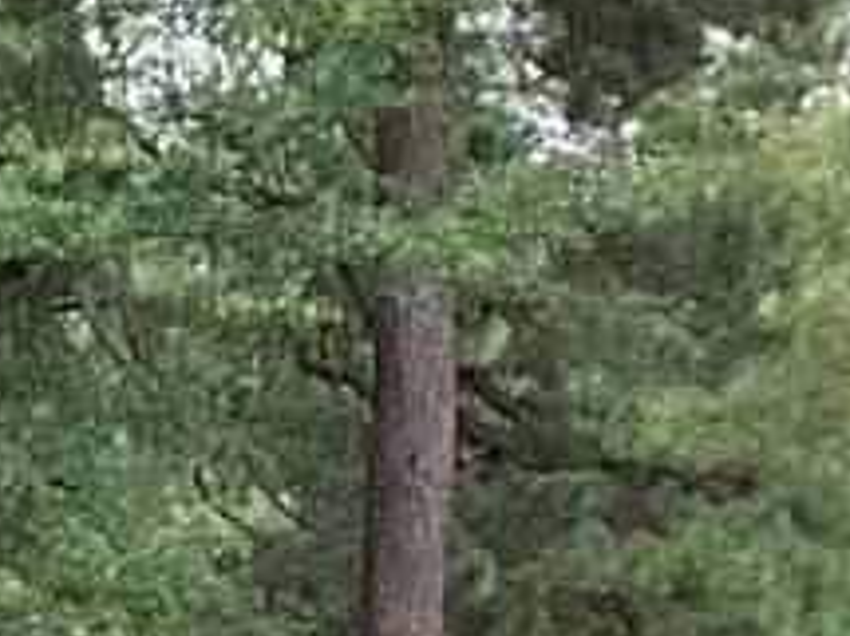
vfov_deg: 6.3
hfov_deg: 8.3
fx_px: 5767
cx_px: -380
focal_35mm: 235
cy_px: 122
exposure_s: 1/171
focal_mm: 3.3
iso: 25
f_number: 2.4
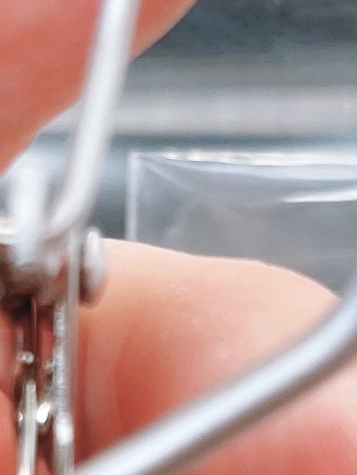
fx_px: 2117
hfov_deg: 9.6
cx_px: 120
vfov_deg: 12.7
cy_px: 476
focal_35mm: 154
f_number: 1.6
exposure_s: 1/428
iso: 50
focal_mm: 5.1
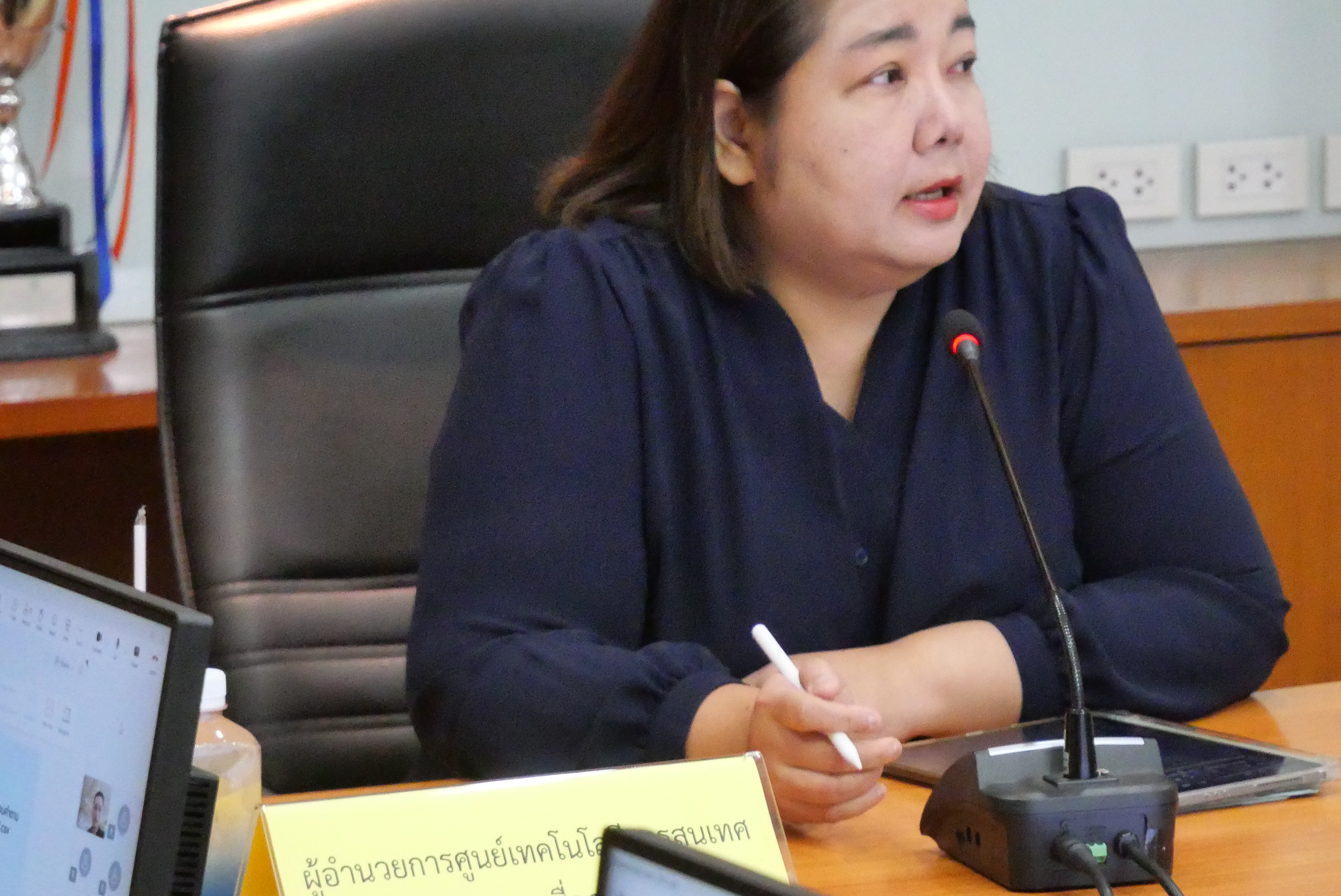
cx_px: 865
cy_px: 386
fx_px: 6857
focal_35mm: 184
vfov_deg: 7.5
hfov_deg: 11.2
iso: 6400
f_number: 5.6
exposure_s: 1/80
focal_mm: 60
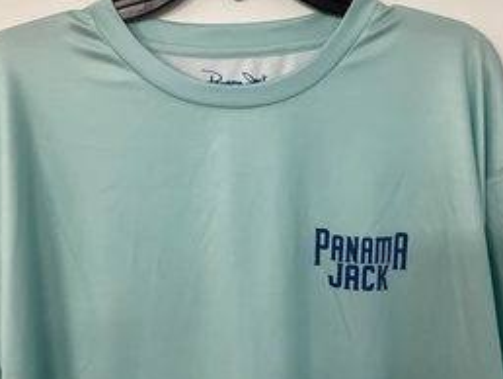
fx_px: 698
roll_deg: -0.1
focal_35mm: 48
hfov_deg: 39.6
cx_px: 252
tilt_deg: -5.9
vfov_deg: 30.1
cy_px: 135
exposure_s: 1/60
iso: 125
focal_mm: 3.3
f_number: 2.4
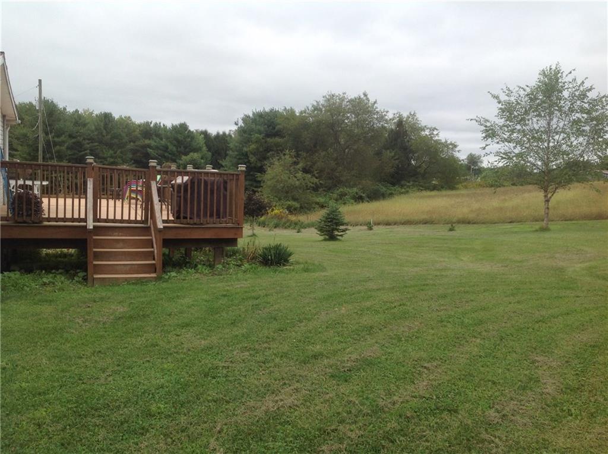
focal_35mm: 35
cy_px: 227
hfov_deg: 52.7
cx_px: 304
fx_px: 614
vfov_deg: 40.6
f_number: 2.4
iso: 50
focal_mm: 4.28
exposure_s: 1/1080
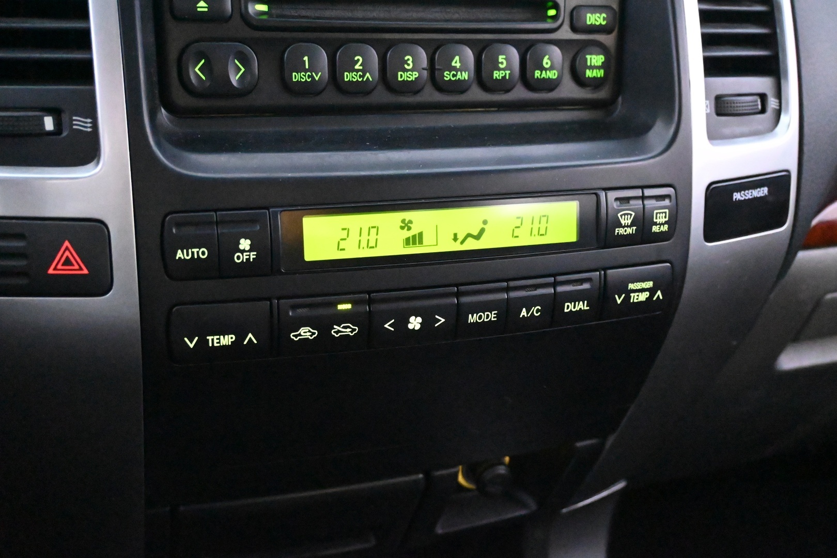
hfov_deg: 51.3
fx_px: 872
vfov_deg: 35.5
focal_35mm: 38
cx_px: 418
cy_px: 279
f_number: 4.2
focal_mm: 25
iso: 22800
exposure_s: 1/40
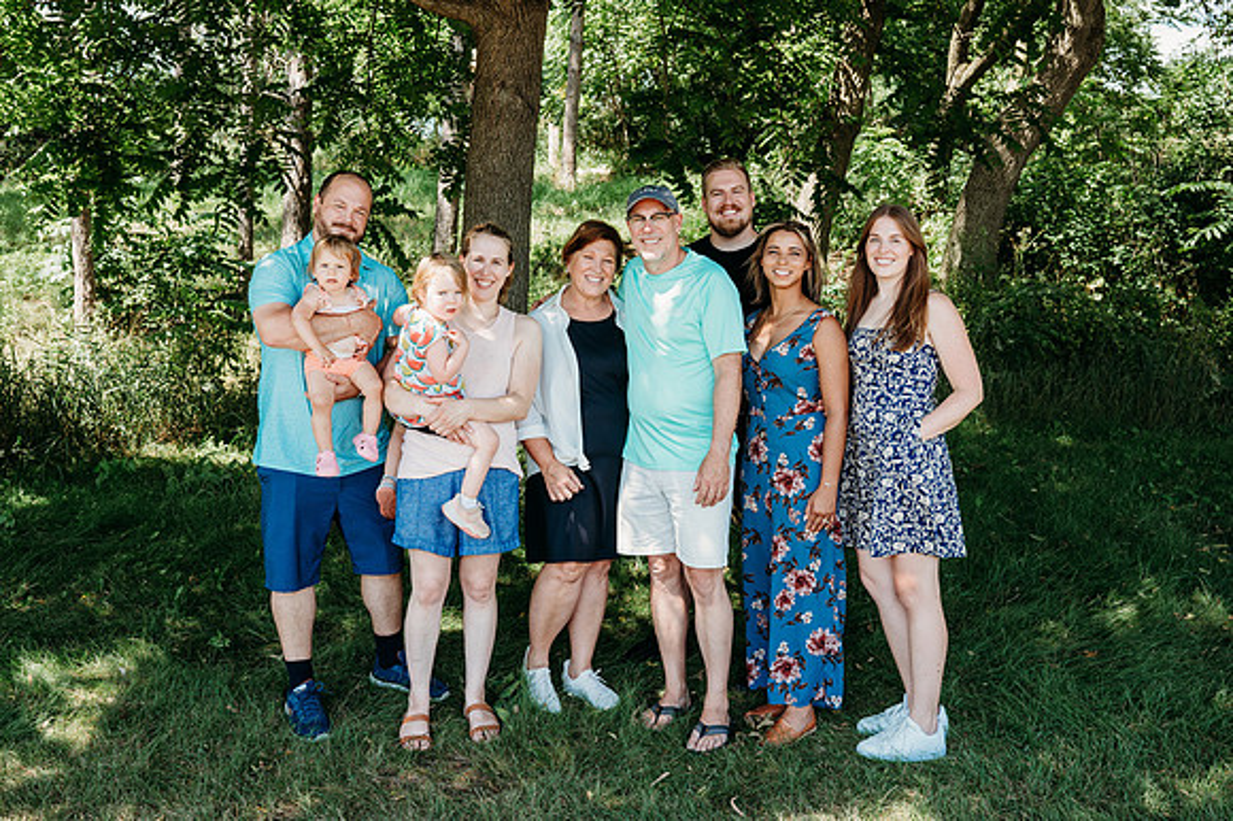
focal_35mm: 37
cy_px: 324
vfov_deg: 35.9
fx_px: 1260
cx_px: 568
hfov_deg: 52.1
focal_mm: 29
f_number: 4.5
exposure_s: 1/200
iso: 160
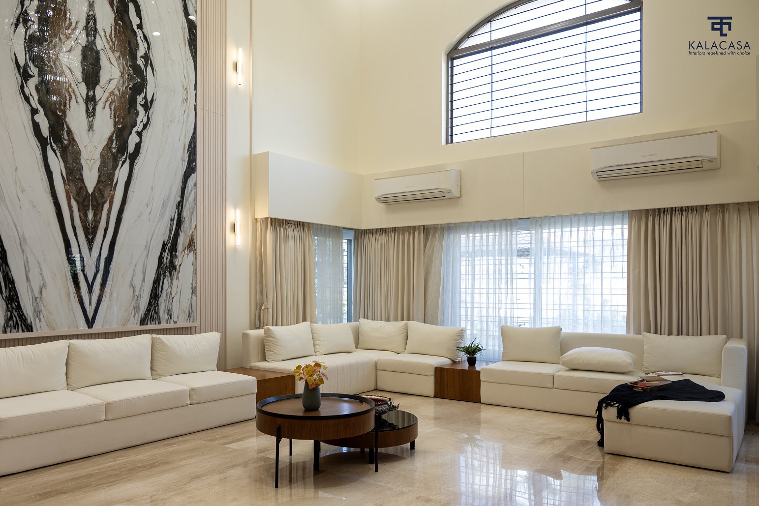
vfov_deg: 46.3
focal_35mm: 28
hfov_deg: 65.3
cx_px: 343
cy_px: 293
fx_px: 590
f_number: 5
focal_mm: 24
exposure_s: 1/20
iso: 125
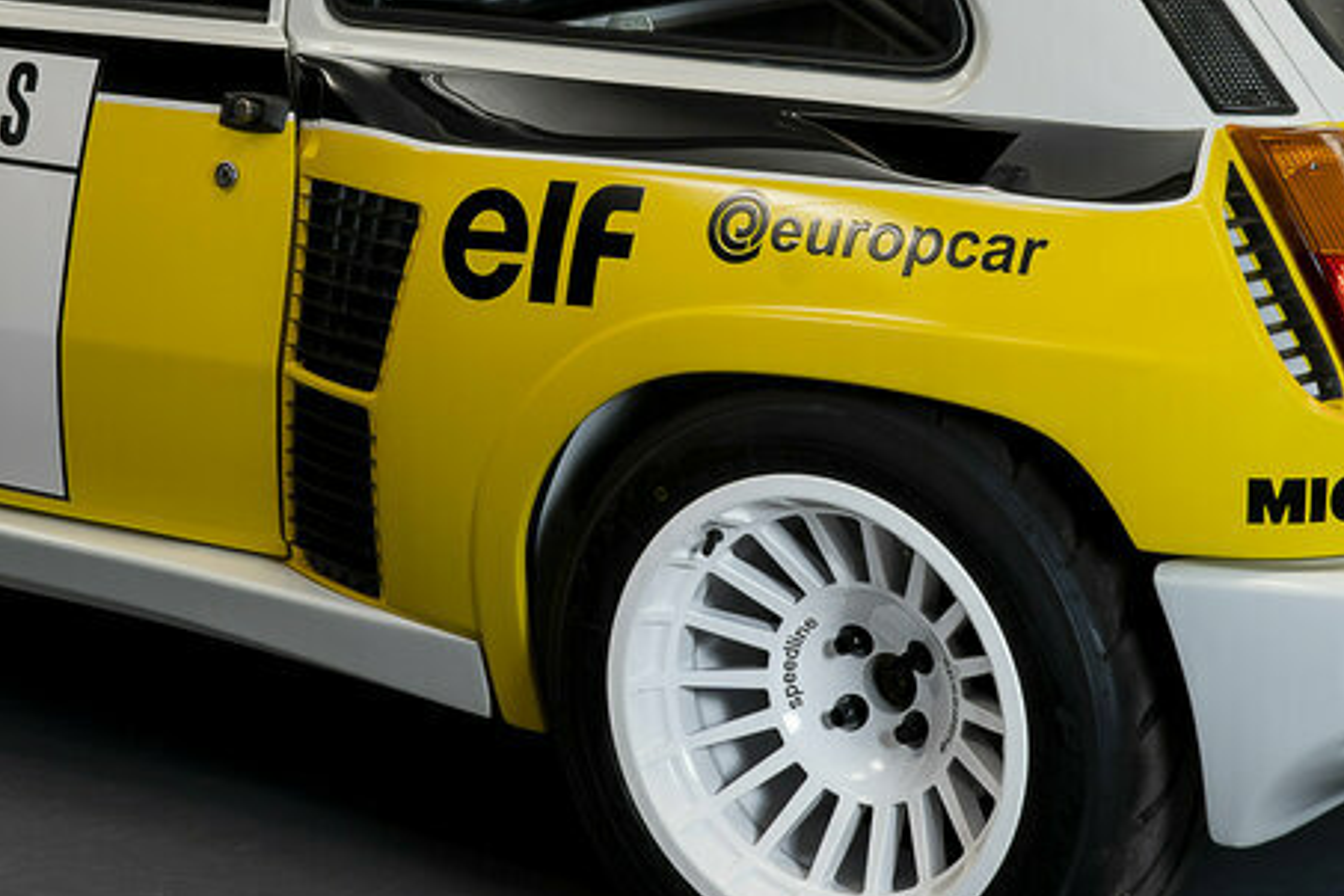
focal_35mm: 106
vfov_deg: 12.8
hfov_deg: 19.2
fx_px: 3957
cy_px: 131
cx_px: 448
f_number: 10
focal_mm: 40
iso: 250
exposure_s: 1/3
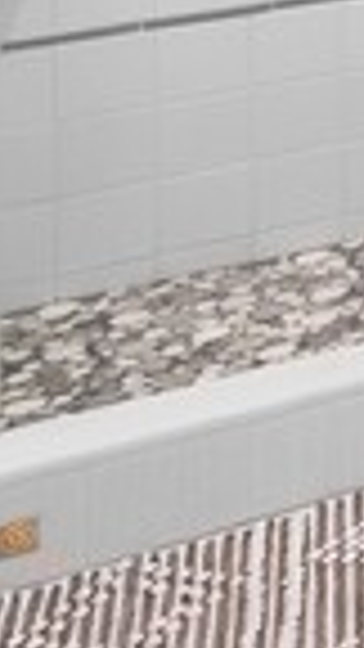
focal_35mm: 95
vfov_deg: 17.9
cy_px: -522
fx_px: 1630
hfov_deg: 7.4
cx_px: 1571
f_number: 11
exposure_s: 1/8
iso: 2000
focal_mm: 12
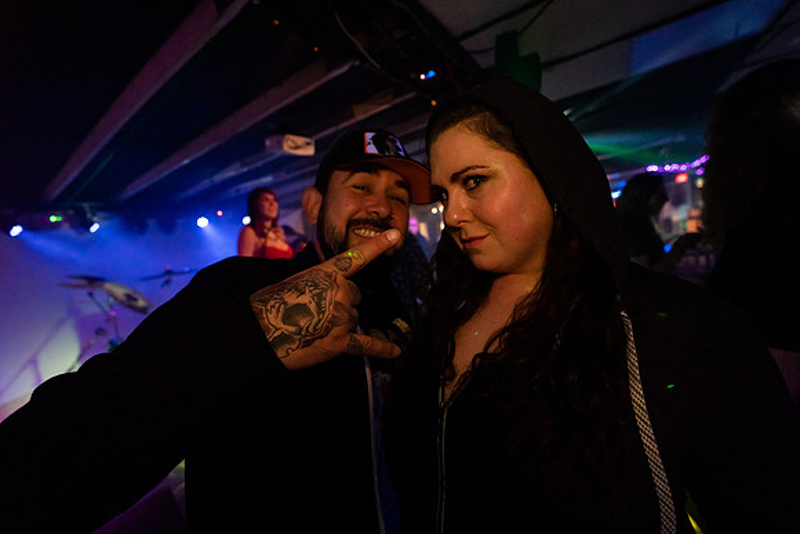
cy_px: 267
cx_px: 400
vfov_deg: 81.2
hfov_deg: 104.2
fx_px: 311
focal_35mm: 14
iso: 2500
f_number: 2.8
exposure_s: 1/250
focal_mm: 14
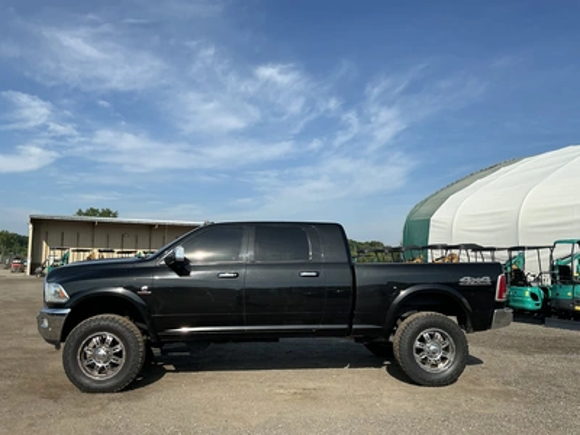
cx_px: 290
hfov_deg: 63.4
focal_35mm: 28
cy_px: 218
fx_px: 469
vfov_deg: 49.7
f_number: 1.8
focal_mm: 3
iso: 25
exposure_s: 1/2141
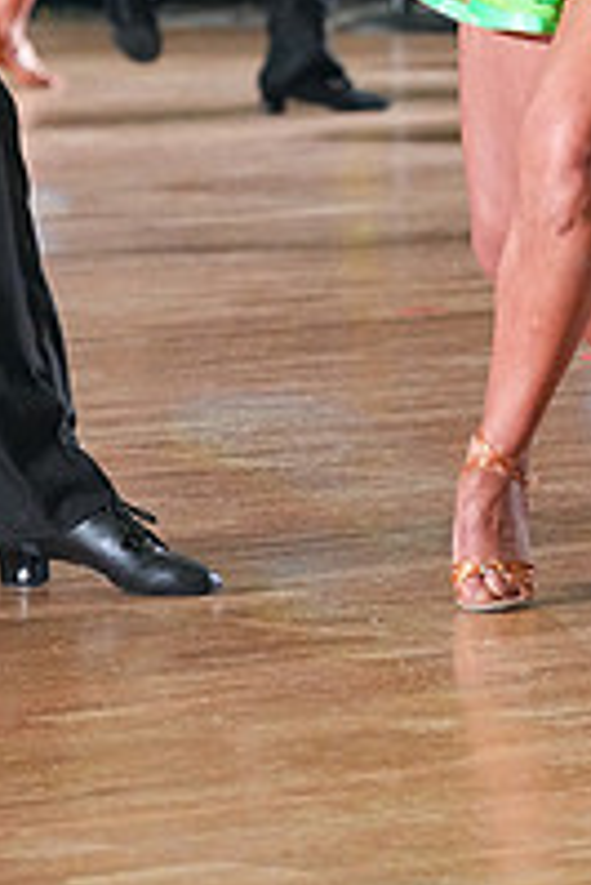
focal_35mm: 346
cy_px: -294
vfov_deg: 5.9
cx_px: 207
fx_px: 8505
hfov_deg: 4.0
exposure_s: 1/400
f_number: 4.5
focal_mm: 119
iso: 8000
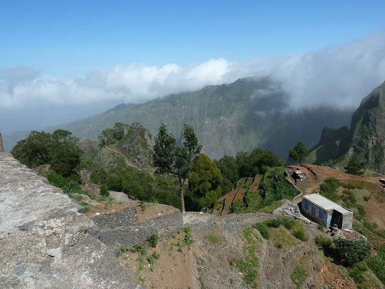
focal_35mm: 25
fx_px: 278
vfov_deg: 54.9
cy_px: 144
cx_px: 192
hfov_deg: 69.4
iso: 80
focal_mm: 4.1
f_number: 5.6
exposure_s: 1/400
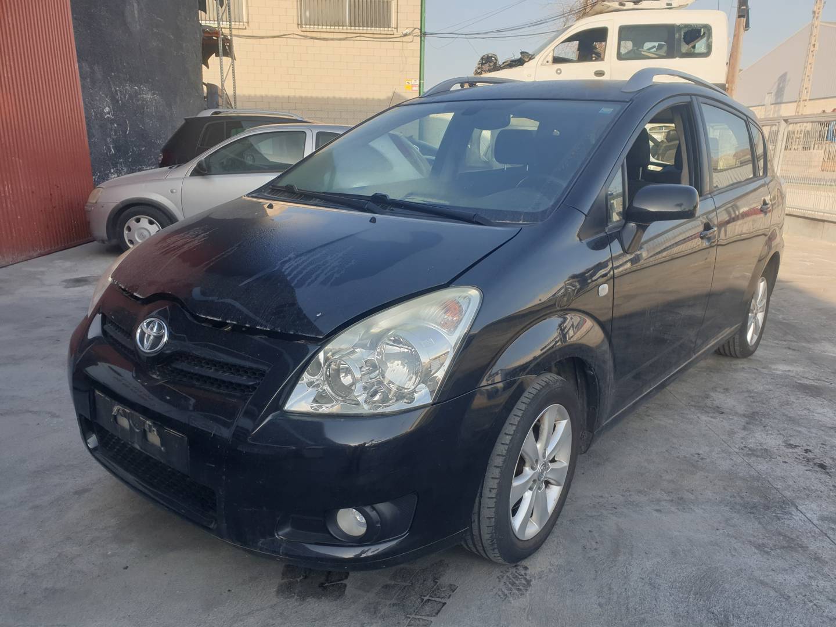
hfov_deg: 67.3
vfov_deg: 53.1
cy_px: 314
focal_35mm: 26
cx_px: 418
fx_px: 628
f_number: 2.4
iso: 50
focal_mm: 4.3
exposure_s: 1/539
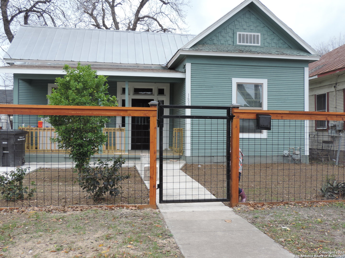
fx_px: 349
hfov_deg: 52.6
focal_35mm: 35
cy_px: 129
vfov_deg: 40.7
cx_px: 172
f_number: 3.3
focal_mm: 6.2
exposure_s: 1/200
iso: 80
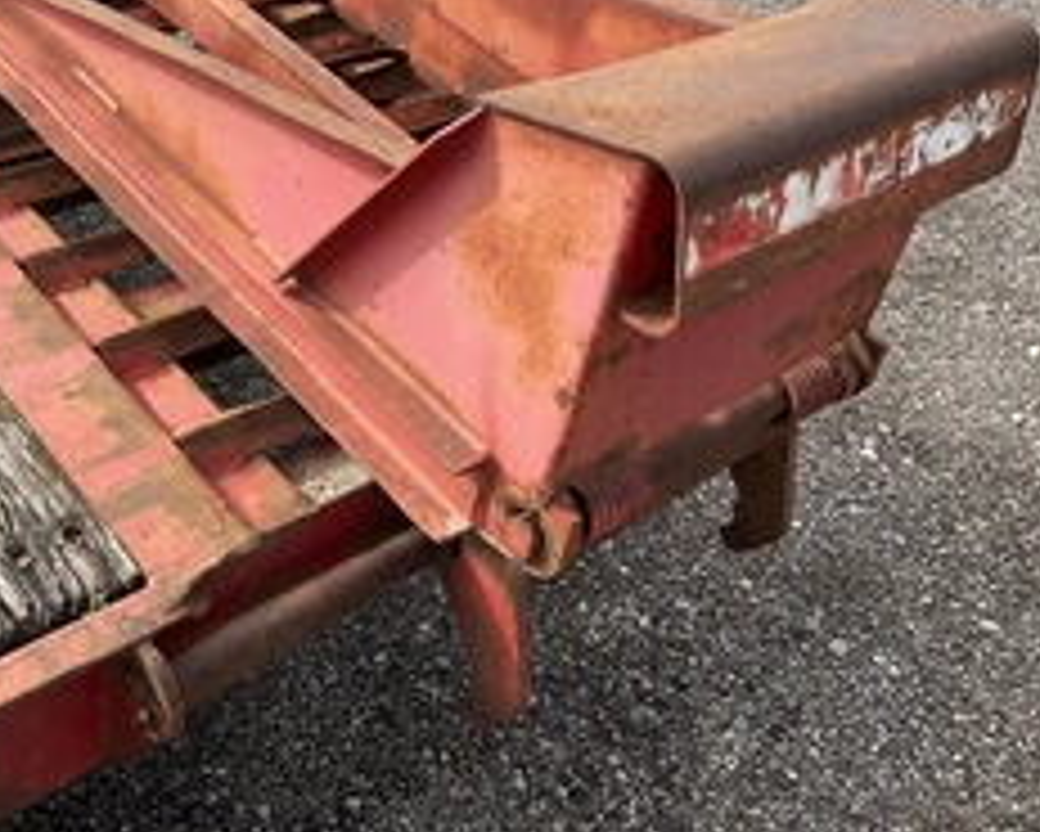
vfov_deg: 30.4
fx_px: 1509
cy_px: 225
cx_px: 410
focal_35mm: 49
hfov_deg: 37.9
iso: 25
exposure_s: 1/816
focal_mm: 3
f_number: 1.8
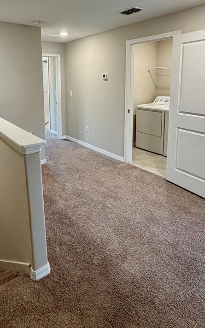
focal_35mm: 25
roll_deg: +1.1
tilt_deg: -9.1
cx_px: 71
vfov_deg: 70.7
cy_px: 113
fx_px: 223
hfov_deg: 48.6
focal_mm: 2.22
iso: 250
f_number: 2.2
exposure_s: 1/60
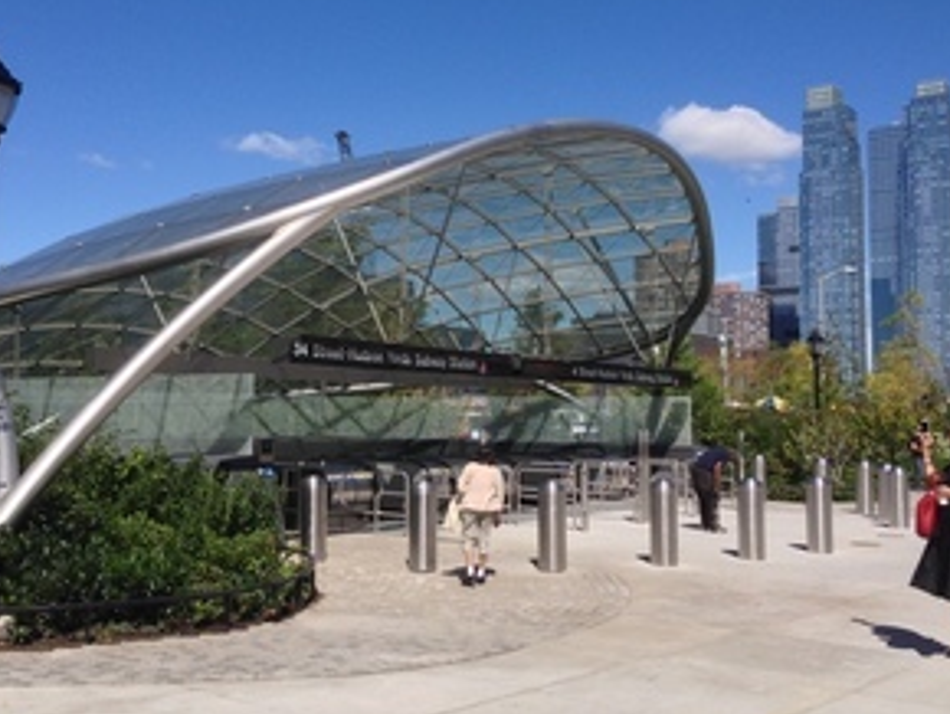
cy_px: 328
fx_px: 1181
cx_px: 442
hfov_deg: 43.8
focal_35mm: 43
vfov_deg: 33.6
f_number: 2.4
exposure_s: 1/2169
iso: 50
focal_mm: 4.12
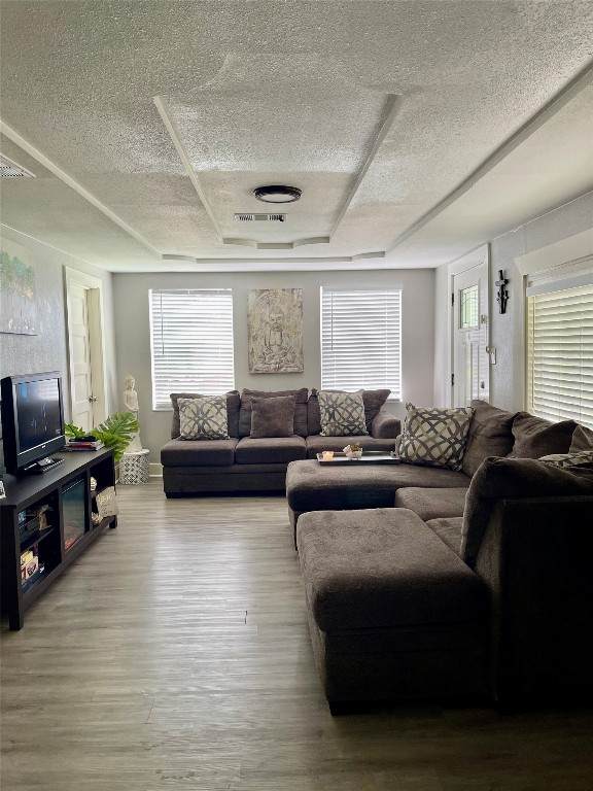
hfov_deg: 54.9
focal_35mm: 25
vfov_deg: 69.4
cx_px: 296
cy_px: 396
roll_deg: +1.0
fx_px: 571
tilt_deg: -4.0
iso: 125
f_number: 1.6
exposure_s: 1/121
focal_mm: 5.1
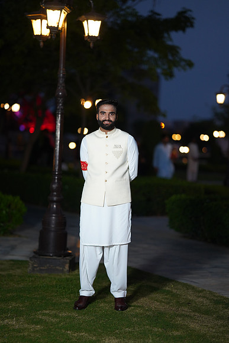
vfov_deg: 23.9
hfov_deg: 16.1
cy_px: 172
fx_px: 810
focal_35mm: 85
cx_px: 114
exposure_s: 1/200
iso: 1000
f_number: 1.4
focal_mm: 85
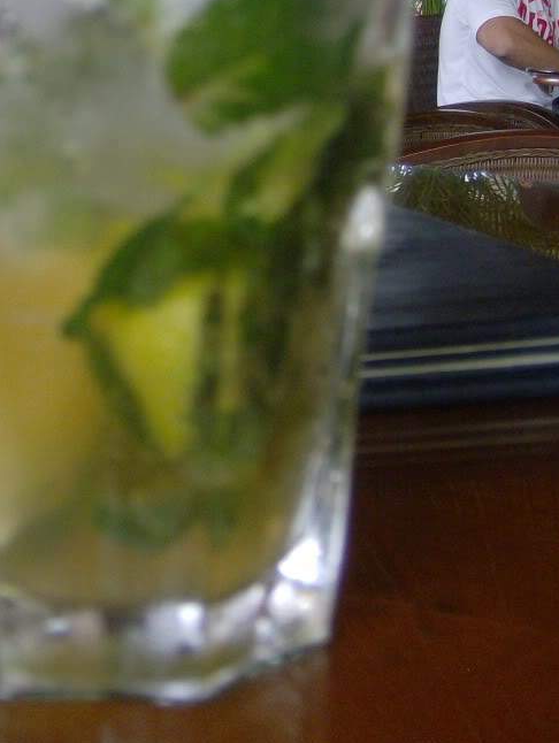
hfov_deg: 25.4
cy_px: 175
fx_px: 1225
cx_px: 129
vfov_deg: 33.0
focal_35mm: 57
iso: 189
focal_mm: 6
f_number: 2.8
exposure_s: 1/64
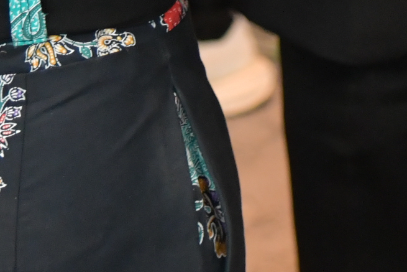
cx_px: 511
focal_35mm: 315
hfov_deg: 6.5
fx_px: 3562
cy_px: -505
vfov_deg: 4.2
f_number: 4
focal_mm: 50
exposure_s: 1/200
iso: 1600
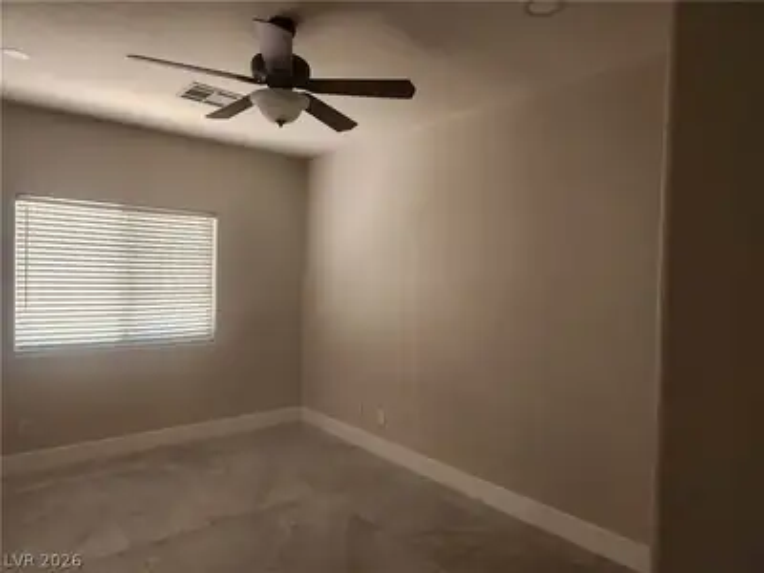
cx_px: 382
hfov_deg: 73.9
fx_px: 508
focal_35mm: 23
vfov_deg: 58.9
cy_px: 286
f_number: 1.8
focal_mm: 6.4
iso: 125
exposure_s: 1/180
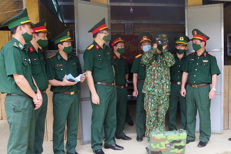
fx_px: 237
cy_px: 90
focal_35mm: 37
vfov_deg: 35.9
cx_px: 149
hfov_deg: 51.2
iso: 800
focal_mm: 18
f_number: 7.1
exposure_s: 1/200
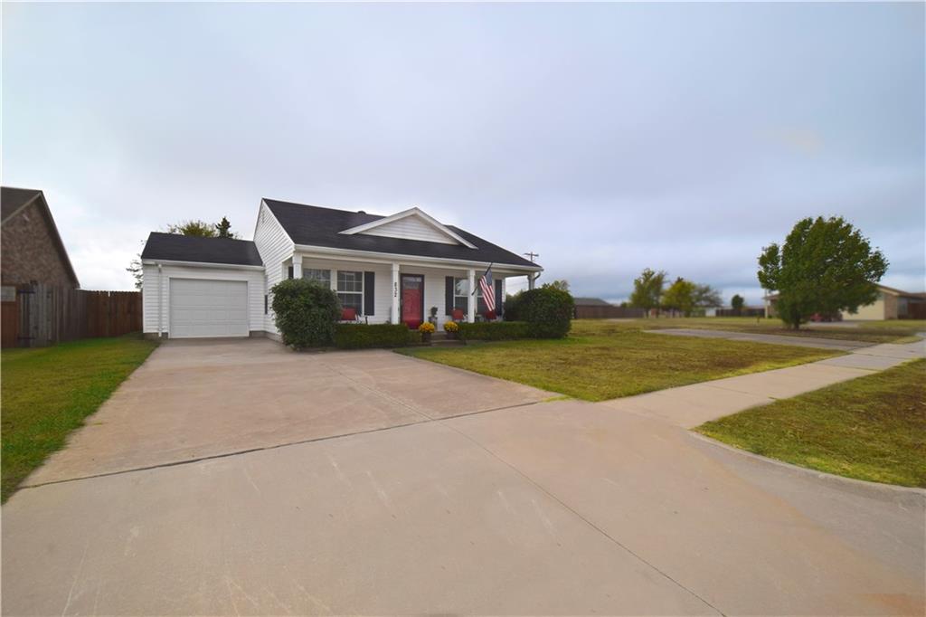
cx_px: 463
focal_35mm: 15
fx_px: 386
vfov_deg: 77.3
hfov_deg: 100.4
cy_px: 308
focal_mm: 10
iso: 100
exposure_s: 1/200
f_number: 6.7
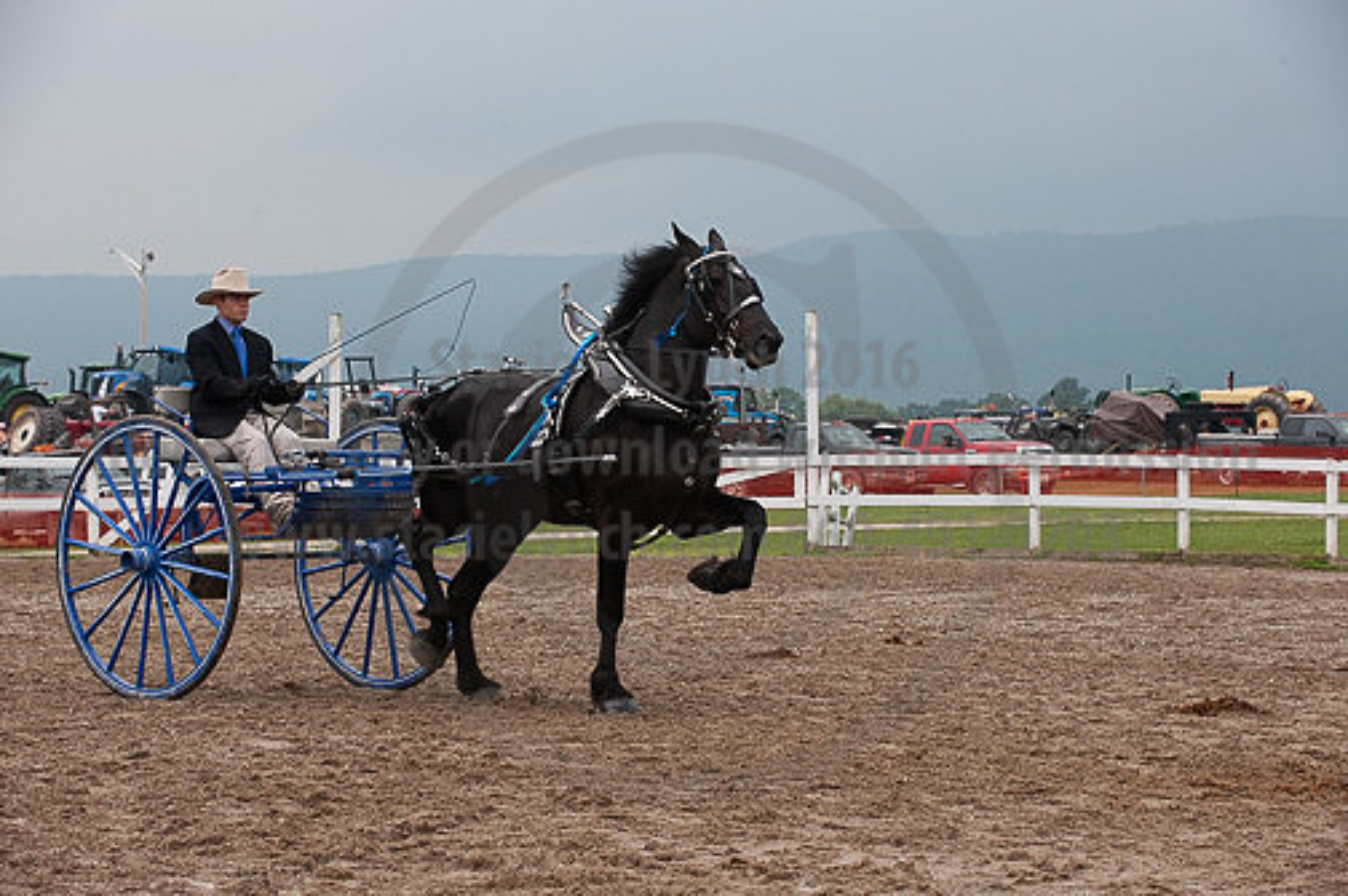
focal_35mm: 120
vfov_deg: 11.4
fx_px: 4489
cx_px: 674
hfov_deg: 17.1
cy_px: 448
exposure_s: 1/1000
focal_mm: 120
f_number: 5.6
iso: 1600
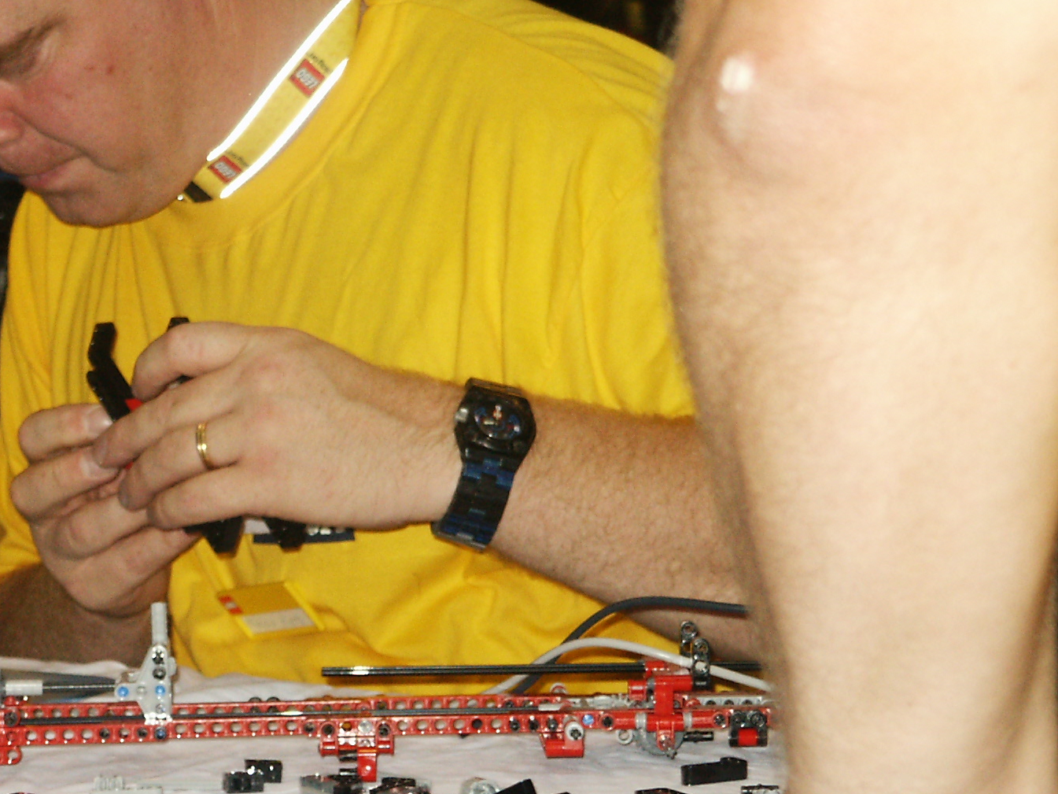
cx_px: 260
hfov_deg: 11.0
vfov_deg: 8.3
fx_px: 5471
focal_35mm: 179
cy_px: 513
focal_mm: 21.69
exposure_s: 1/90
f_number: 3.6
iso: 200
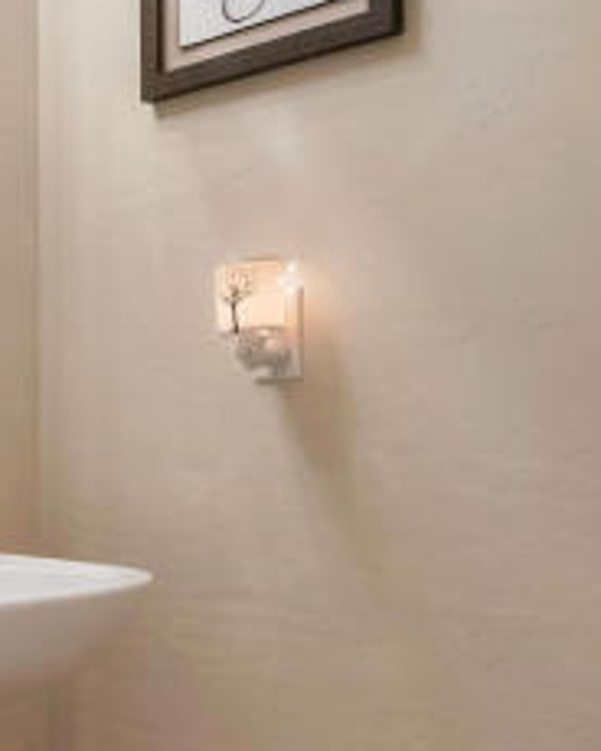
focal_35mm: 50
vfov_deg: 37.1
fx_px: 1112
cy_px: 478
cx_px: -114
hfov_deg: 26.9
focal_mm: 16
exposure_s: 1/60
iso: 2500
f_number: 6.3
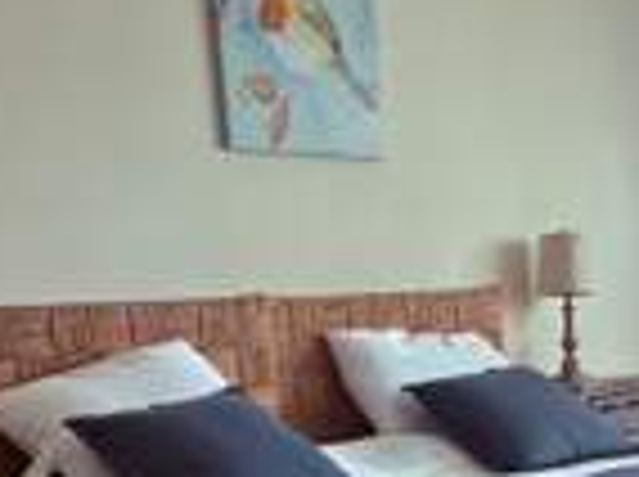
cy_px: 538
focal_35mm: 71
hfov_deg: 27.1
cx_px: 472
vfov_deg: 19.7
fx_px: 1308
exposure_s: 1/30
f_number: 2.2
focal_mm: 2.22
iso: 80
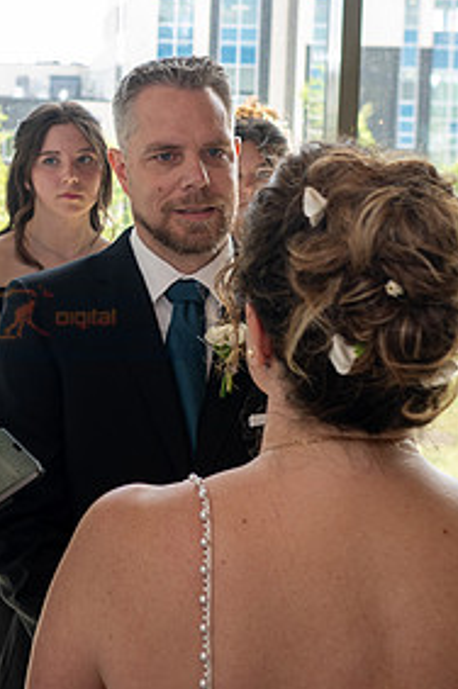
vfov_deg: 28.6
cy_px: 134
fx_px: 1320
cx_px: -75
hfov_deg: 18.7
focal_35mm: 69
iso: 200
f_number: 3.5
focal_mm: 24
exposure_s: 1/125
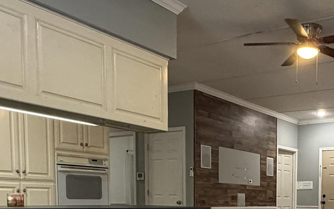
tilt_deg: -4.5
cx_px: 290
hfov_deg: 40.0
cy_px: 234
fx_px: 428
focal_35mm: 47
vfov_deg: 25.3
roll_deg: -1.0
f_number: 2.2
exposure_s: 1/60
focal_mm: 2.22
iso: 400
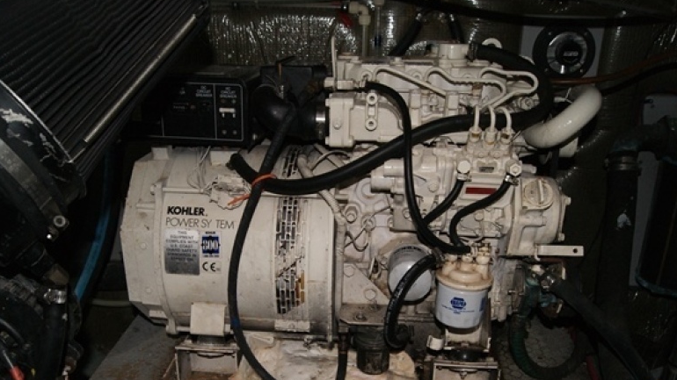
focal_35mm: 33
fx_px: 592
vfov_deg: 35.6
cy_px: 219
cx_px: 306
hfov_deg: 59.4
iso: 400
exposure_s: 1/60
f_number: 5.6
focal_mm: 18
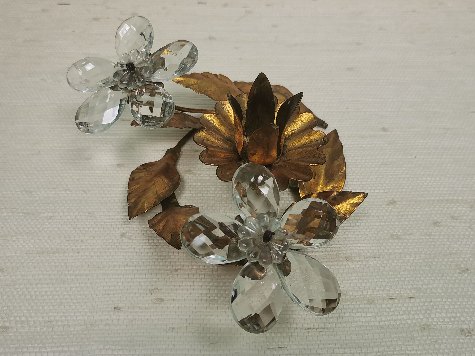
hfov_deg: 42.1
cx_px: 238
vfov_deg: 32.2
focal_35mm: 45
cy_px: 178
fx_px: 617
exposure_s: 1/100
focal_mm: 5.58
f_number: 1.8
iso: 80
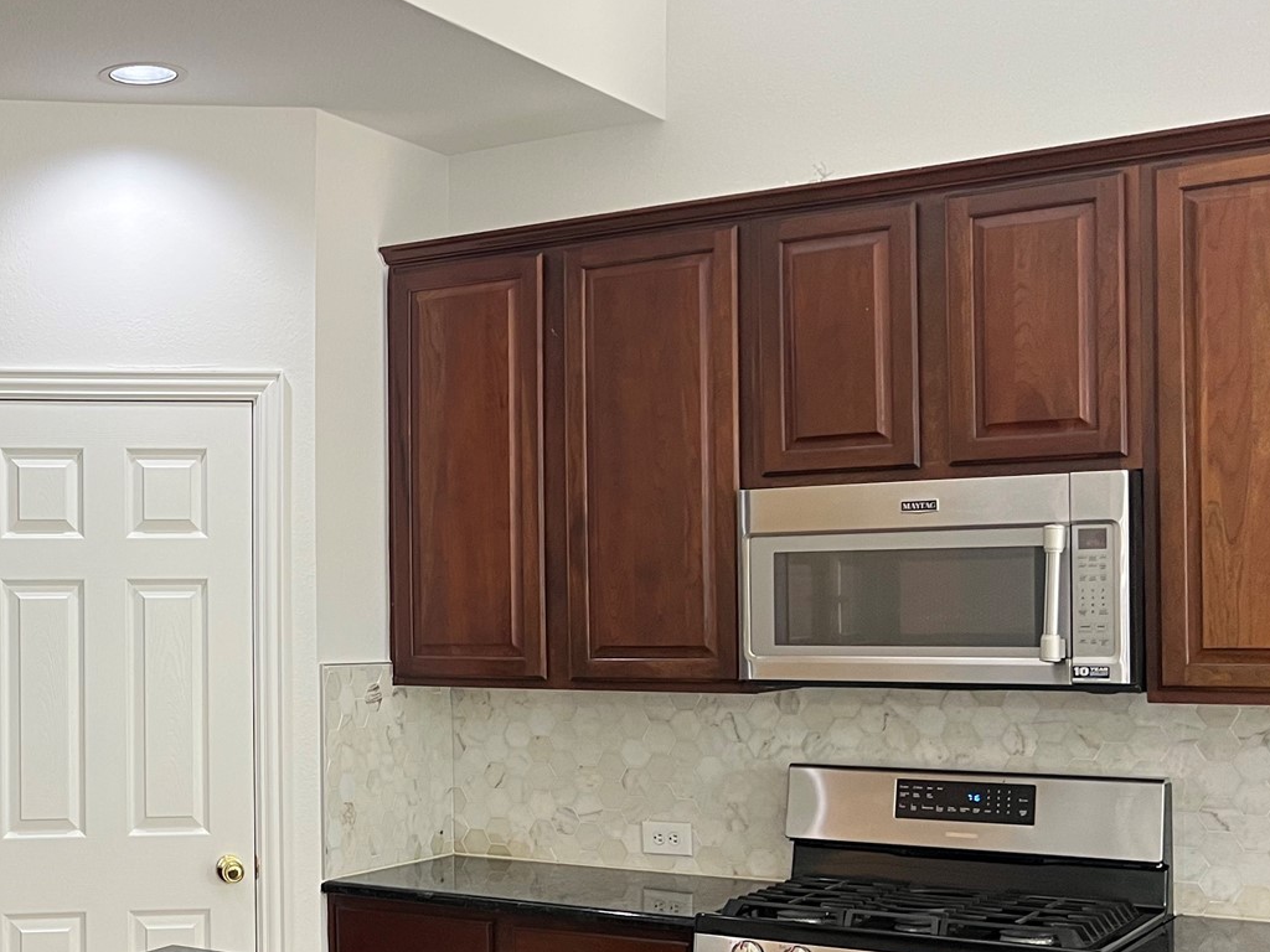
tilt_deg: +0.3
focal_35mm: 52
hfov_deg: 34.5
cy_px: 626
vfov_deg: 27.9
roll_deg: +0.9
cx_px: 97
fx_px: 1908
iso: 100
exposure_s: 1/60
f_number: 1.5
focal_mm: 5.7
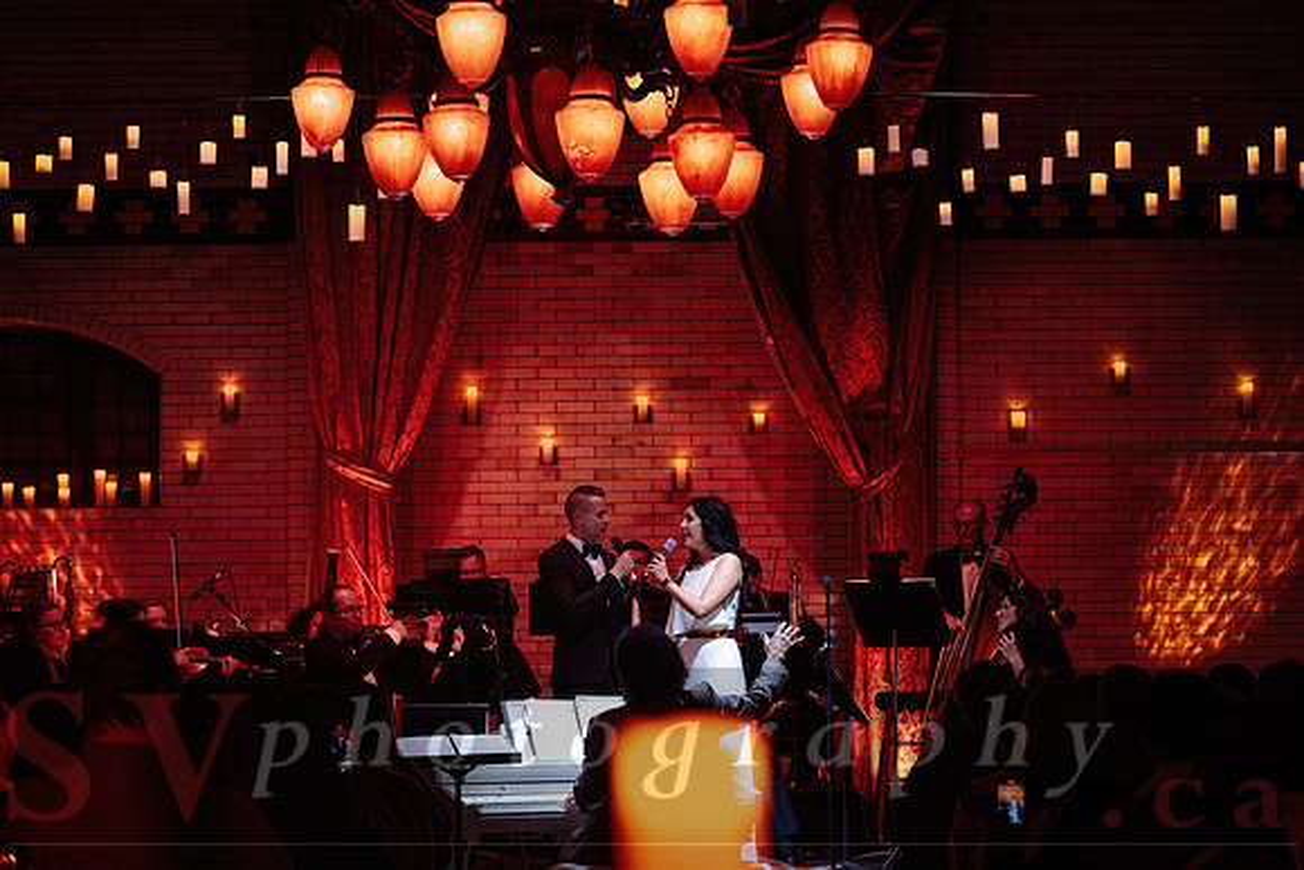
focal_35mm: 87
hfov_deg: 23.4
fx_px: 3154
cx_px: 665
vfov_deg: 15.7
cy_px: 435
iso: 2000
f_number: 3.5
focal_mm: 84
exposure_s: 1/125
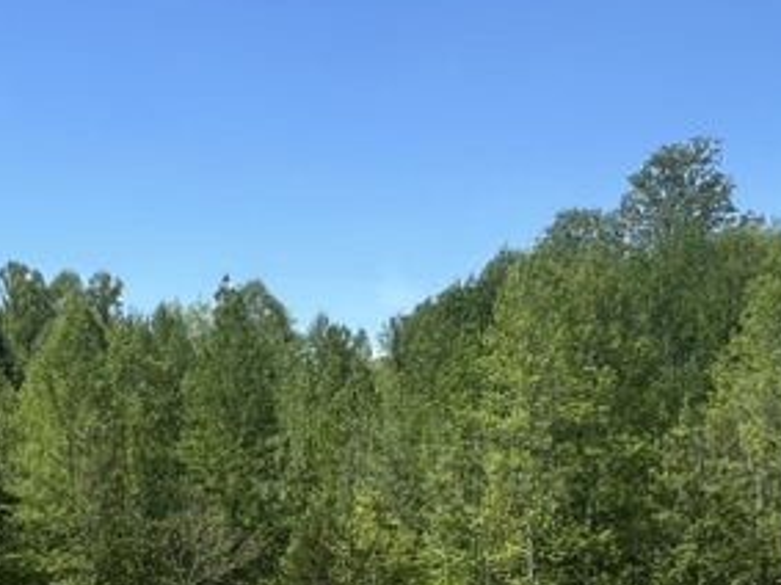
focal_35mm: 47
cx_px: 155
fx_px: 1060
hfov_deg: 38.9
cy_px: 560
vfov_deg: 29.2
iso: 32
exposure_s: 1/1054
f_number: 1.8
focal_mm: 1.57
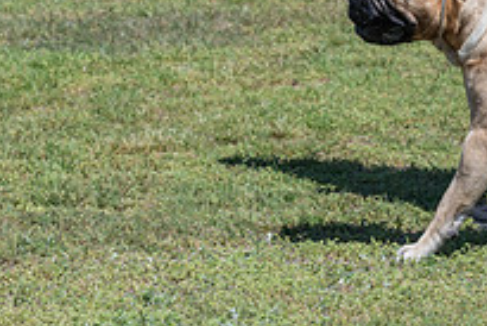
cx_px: 470
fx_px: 5713
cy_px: -156
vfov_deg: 3.3
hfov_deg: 4.9
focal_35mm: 422
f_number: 6.3
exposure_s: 1/640
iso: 125
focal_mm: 118
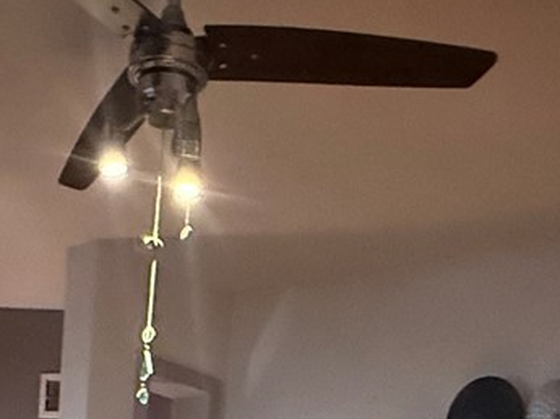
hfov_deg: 29.5
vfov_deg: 16.6
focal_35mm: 65
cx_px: 154
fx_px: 1050
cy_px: 856
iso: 1250
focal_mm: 2.22
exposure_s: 1/60
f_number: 2.2
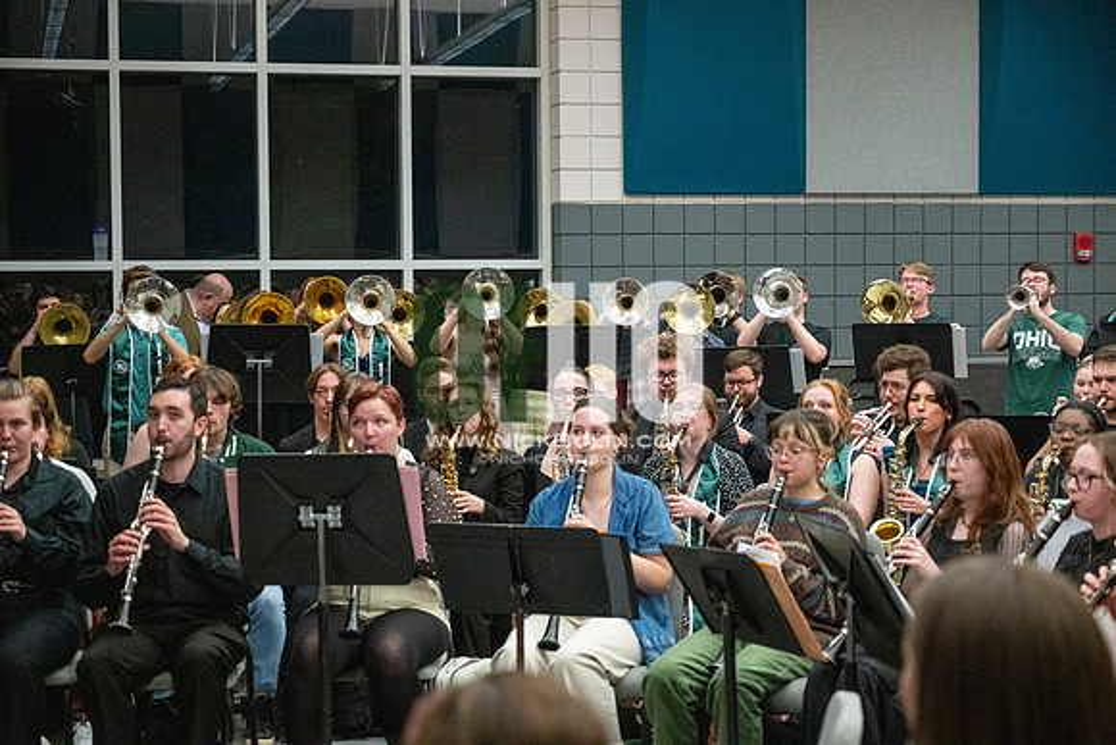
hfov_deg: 29.6
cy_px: 372
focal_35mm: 68
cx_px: 558
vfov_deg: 20.0
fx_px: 2108
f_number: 4
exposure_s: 1/500
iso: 10000
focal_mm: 68
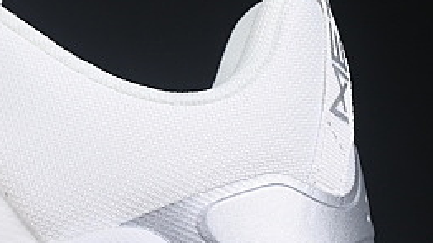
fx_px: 3718
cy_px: 107
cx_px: -109
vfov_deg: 3.7
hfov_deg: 6.6
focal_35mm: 324
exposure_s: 1/100
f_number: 8
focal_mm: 50
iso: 160
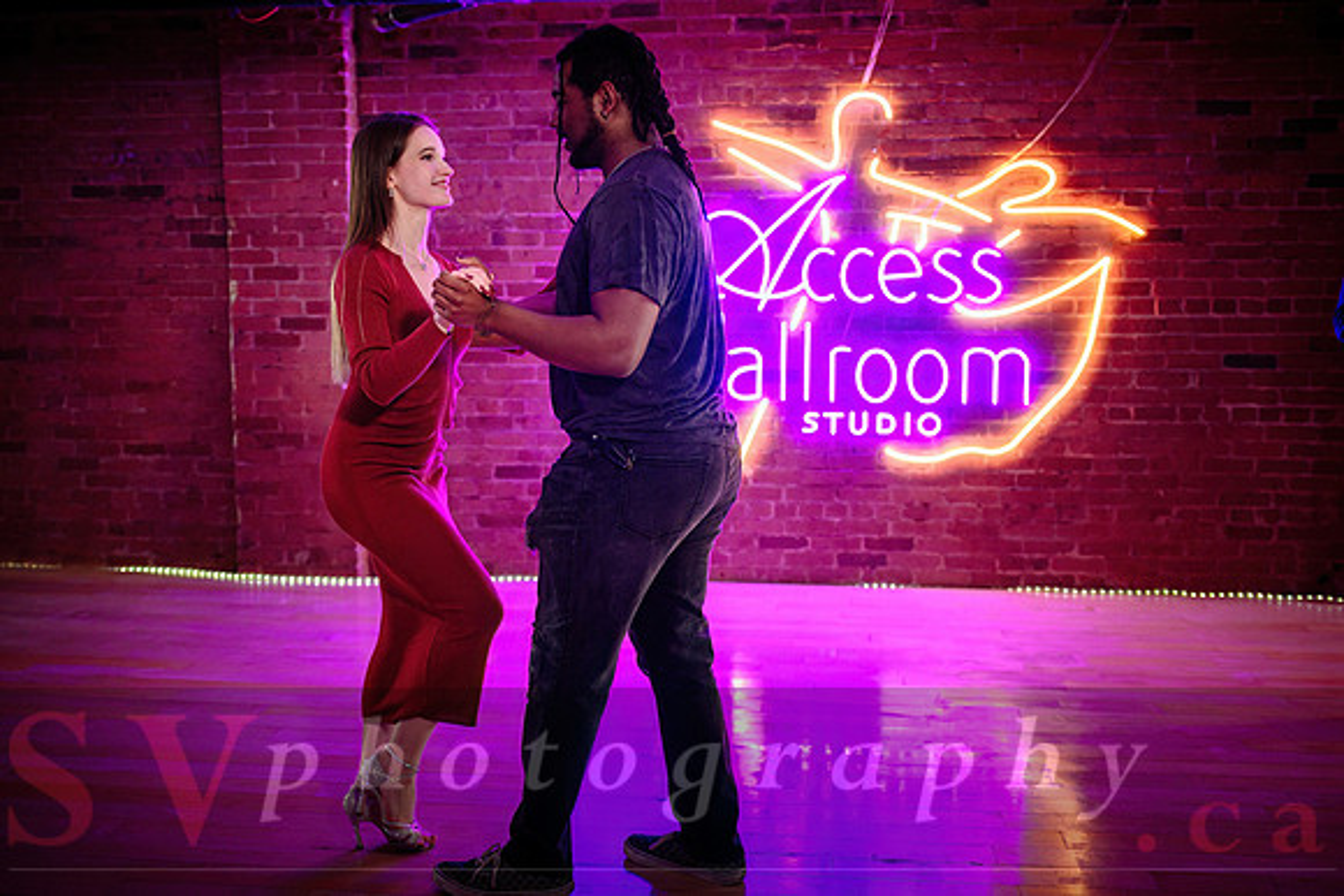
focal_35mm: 34
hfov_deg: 55.2
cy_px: 411
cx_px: 672
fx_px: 1285
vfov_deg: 38.5
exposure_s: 1/200
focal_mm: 30
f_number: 2
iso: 2000
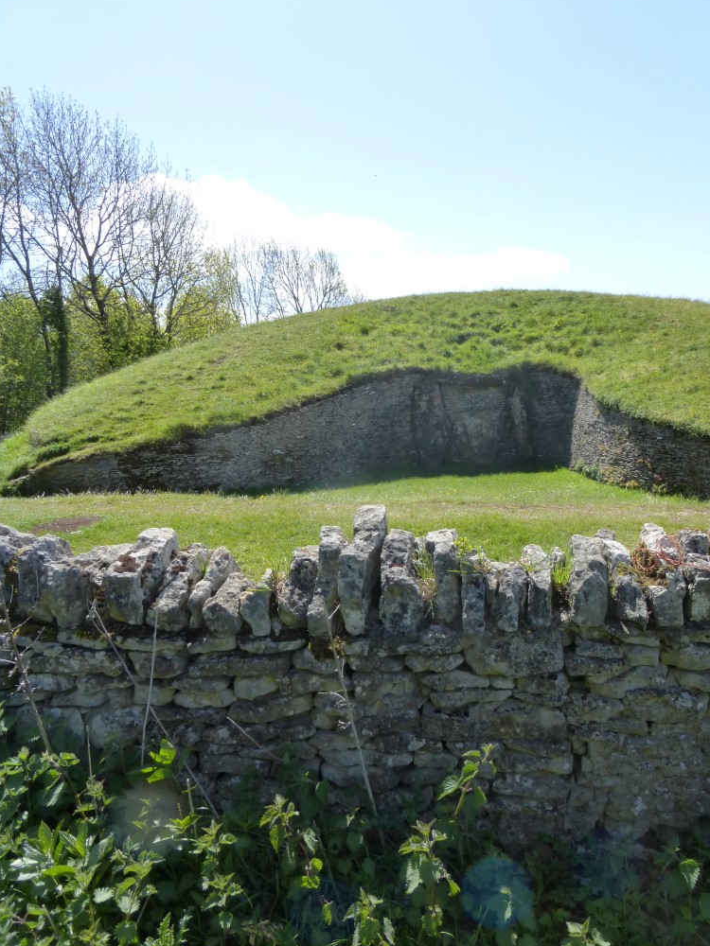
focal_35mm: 27
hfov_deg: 51.3
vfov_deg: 65.3
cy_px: 482
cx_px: 382
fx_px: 738
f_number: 4
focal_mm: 4.3
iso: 160
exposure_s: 1/500
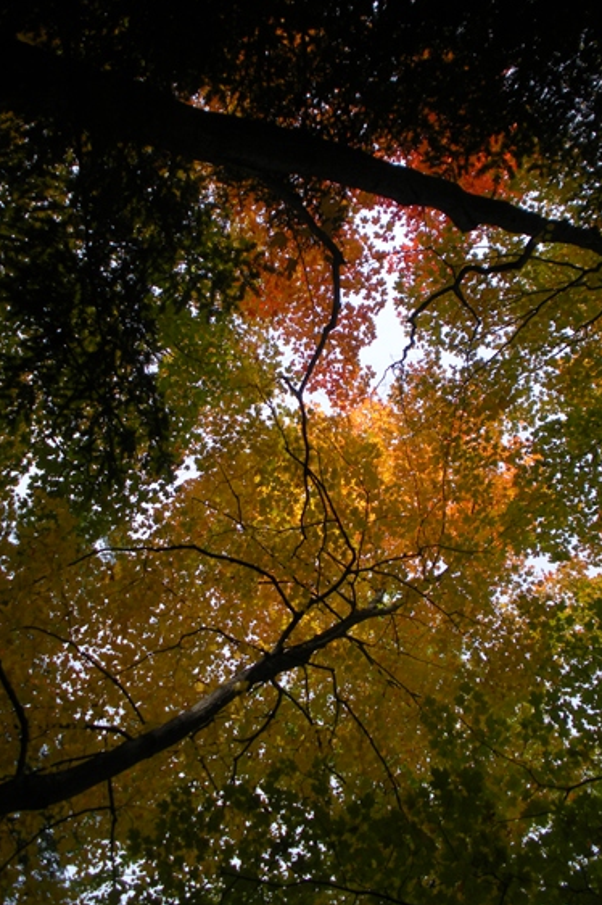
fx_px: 1004
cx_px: 325
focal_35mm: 40
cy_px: 452
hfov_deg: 33.3
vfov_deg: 48.5
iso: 64
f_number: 3.5
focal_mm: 6.3
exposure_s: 1/395
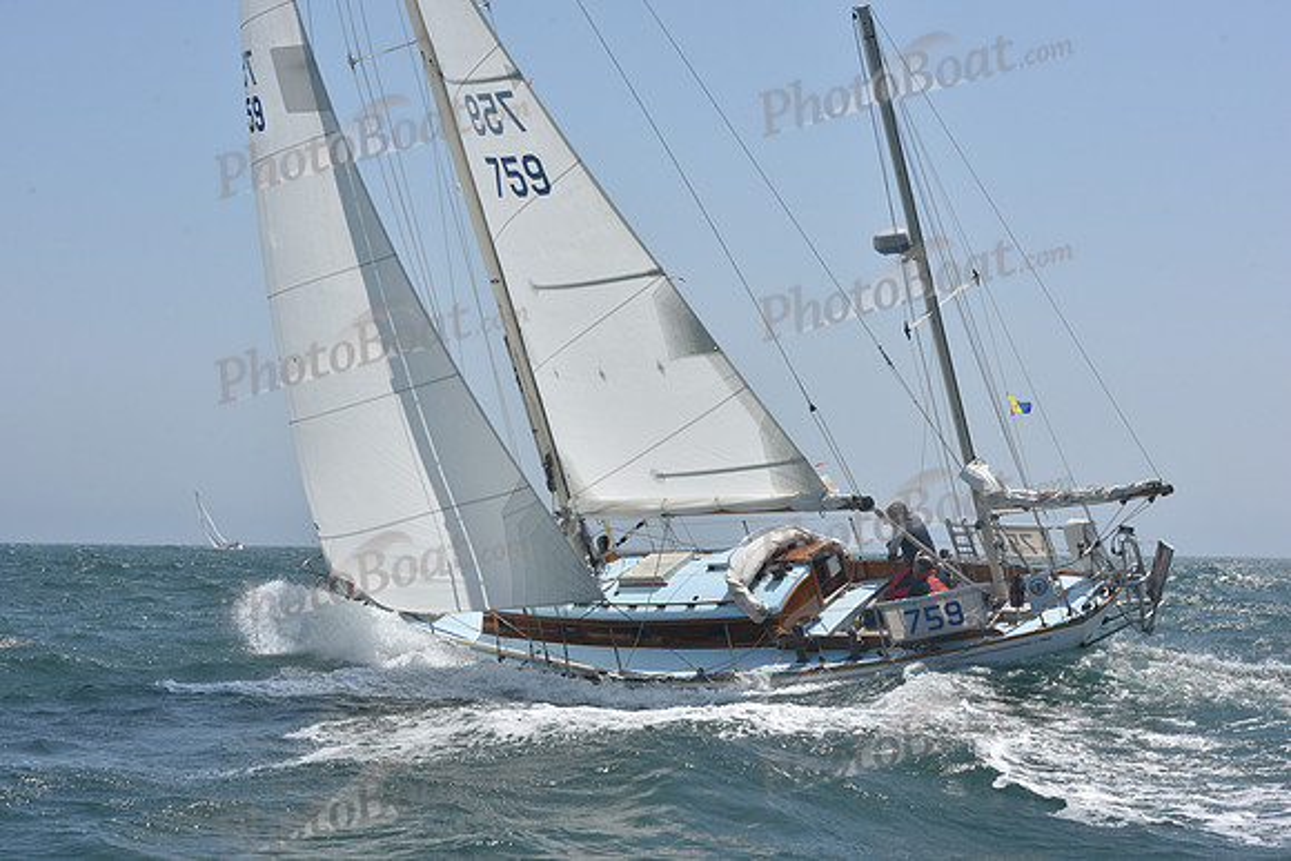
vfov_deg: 19.5
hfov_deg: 28.8
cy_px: 430
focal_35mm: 70
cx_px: 646
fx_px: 2511
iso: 320
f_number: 11
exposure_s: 1/1000
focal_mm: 70
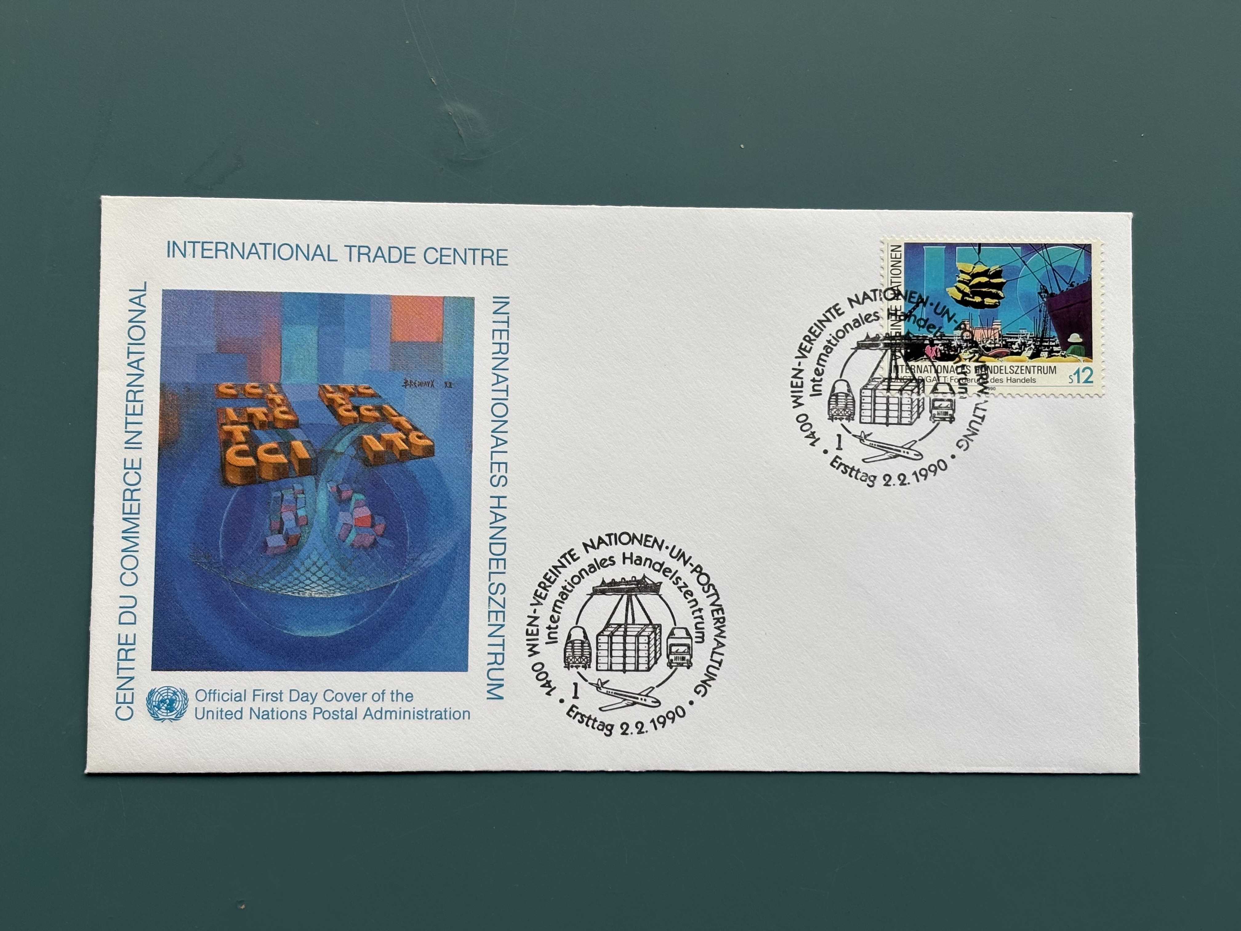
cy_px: 466
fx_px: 1864
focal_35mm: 52
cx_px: 620
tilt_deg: -86.7
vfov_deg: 28.0
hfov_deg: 36.8
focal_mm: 5.96
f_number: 1.6
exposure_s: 1/352
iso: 32
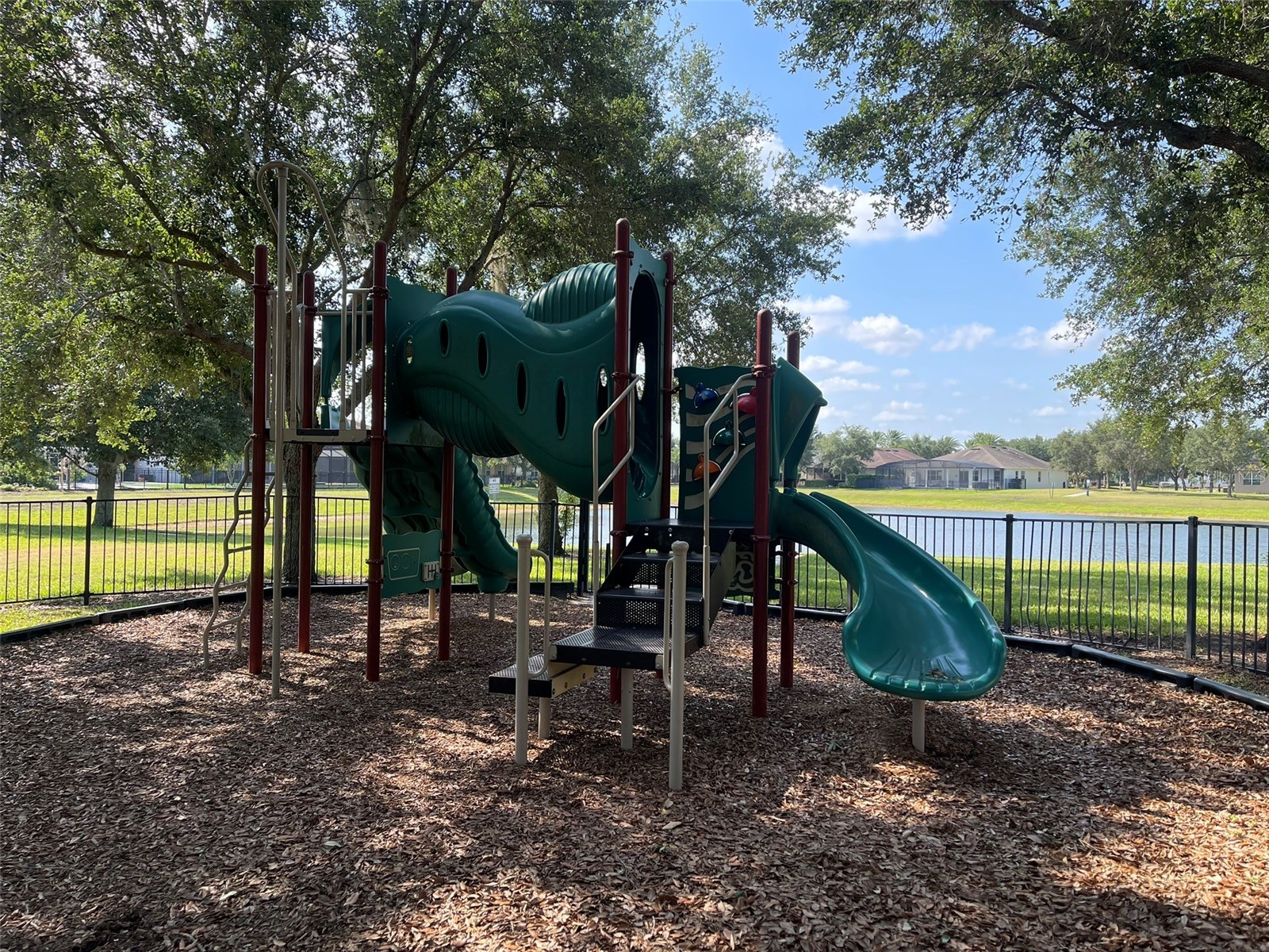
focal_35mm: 26
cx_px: 634
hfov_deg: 67.3
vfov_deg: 53.1
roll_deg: -1.4
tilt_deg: -0.7
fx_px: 953
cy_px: 476
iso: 50
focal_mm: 5.1
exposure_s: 1/1188
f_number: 1.6
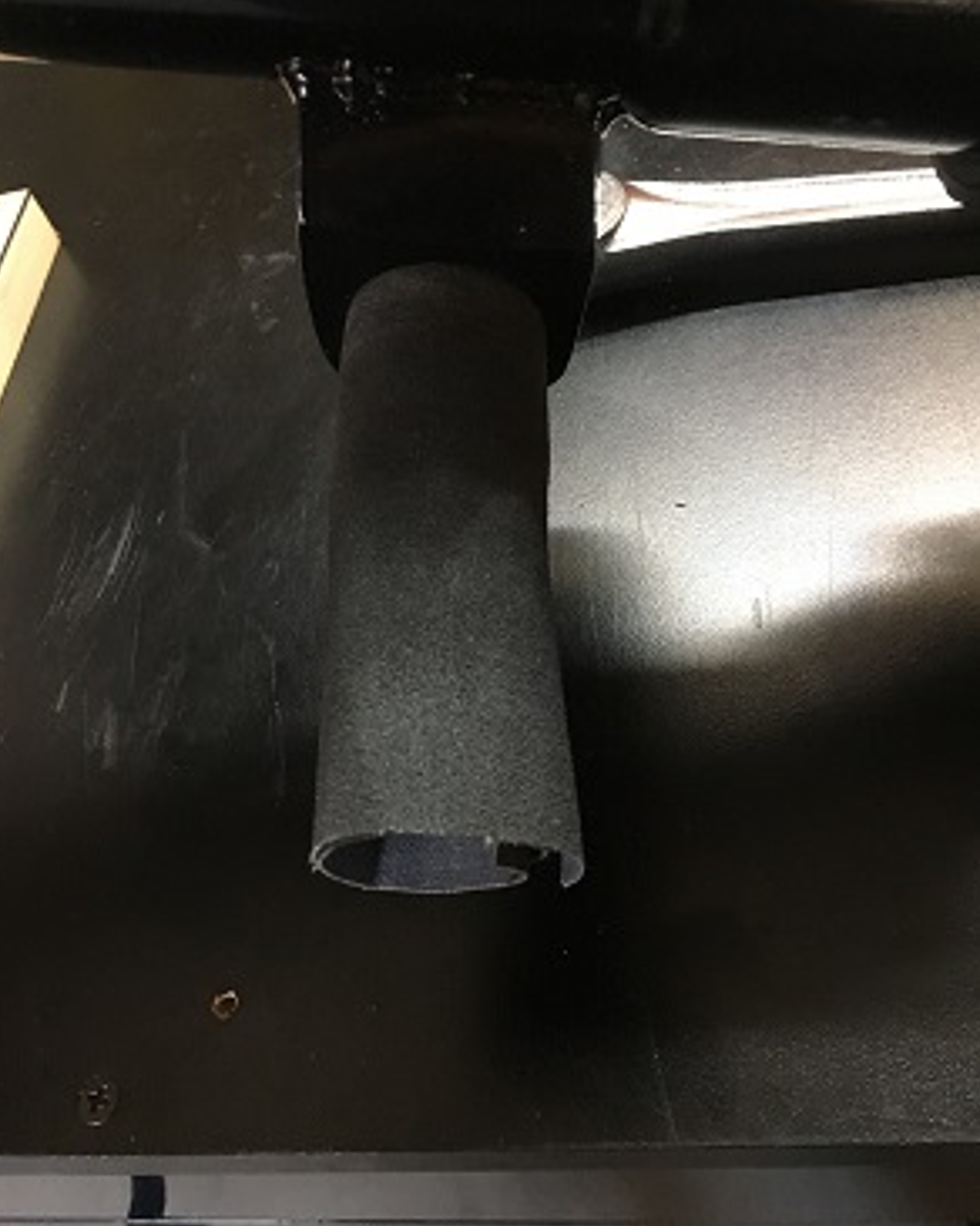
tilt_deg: -49.1
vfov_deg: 57.2
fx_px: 1124
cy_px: 591
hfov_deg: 47.1
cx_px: 483
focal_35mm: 31
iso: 200
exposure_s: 1/15
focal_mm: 4.15
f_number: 2.2
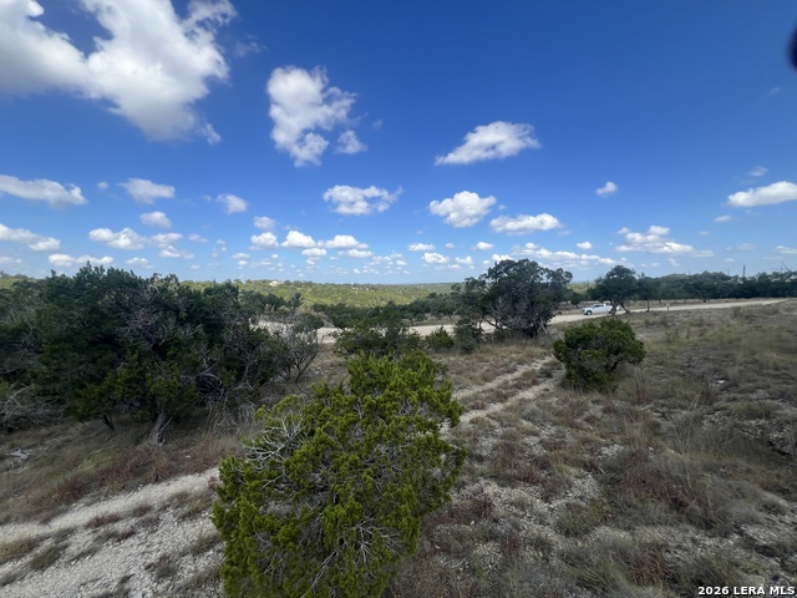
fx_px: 299
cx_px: 398
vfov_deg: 89.9
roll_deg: +0.9
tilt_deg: -3.0
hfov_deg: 106.2
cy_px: 299
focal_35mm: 13
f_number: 1.8
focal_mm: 1.57
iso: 32
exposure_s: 1/1357
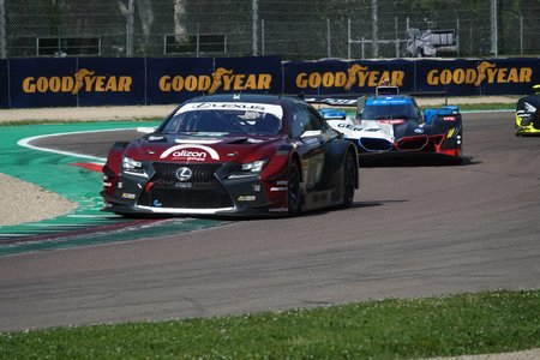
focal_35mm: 371
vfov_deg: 3.7
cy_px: 180
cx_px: 270
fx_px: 5565
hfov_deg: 5.6
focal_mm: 135.89
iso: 100
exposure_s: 1/800
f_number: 5
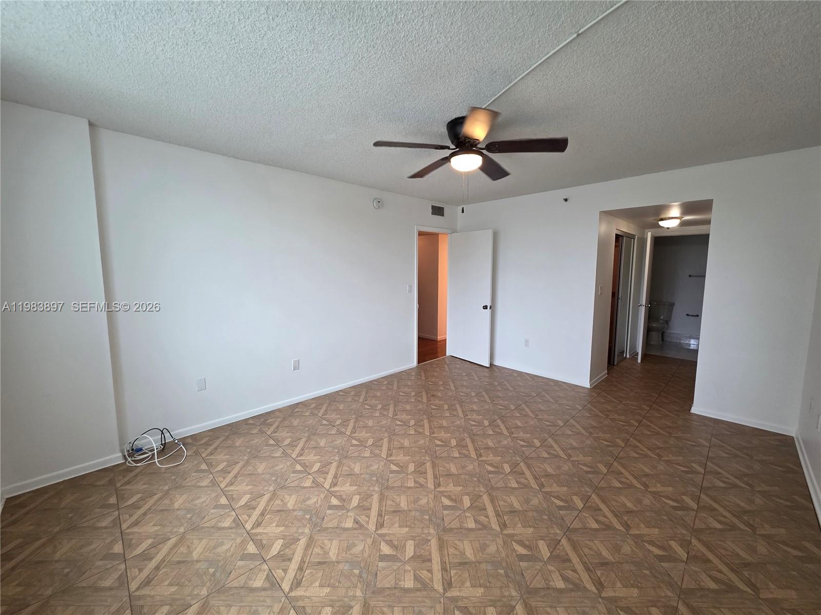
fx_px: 308
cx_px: 410
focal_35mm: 13
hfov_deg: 106.2
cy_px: 308
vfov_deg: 89.9
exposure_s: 1/120
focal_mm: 2.2
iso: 200
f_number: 1.9
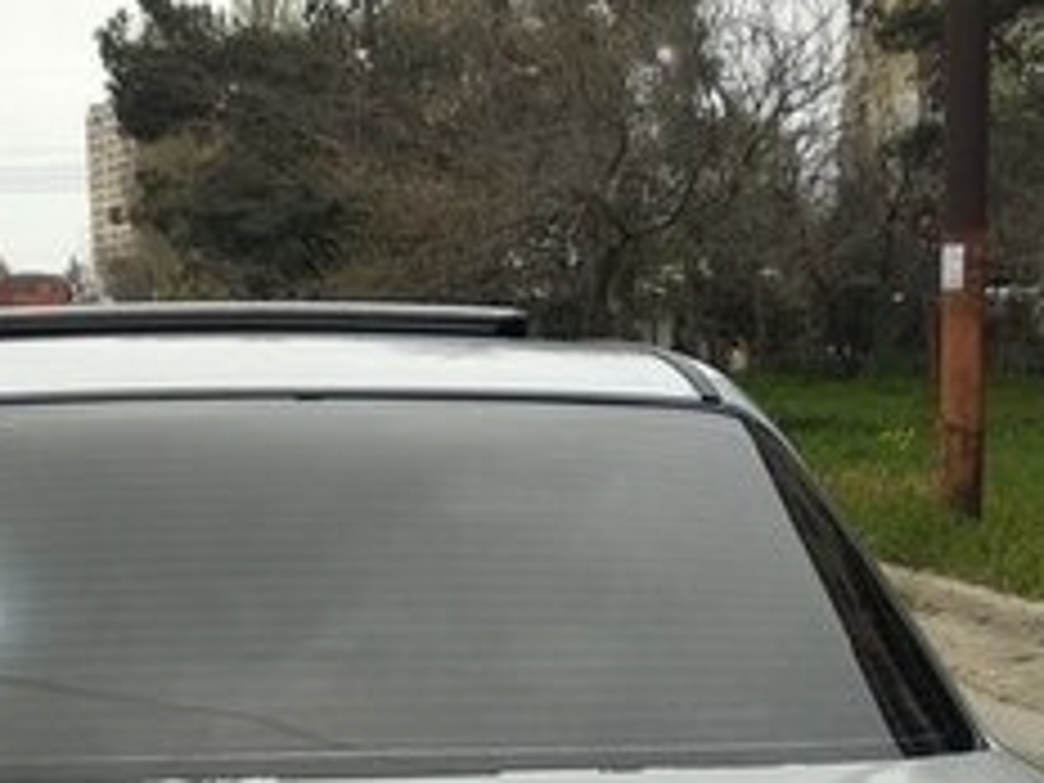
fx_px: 2232
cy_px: 1024
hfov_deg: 26.2
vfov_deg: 18.5
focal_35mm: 74
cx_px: 346
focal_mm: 3.81
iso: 100
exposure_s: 1/783
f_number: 2.2
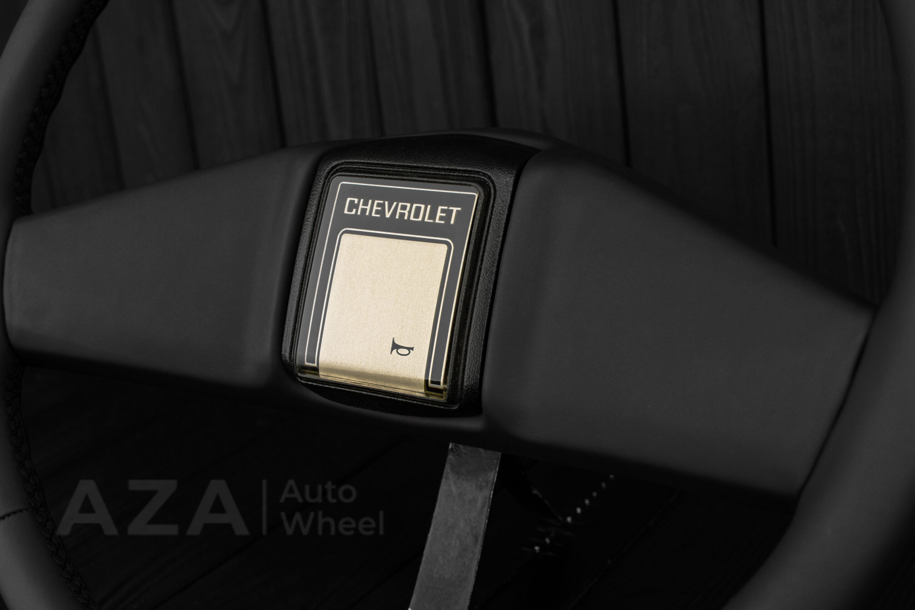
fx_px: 1334
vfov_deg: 25.8
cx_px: 458
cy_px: 305
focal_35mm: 52
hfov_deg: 37.8
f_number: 6.3
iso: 500
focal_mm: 35
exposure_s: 1/100
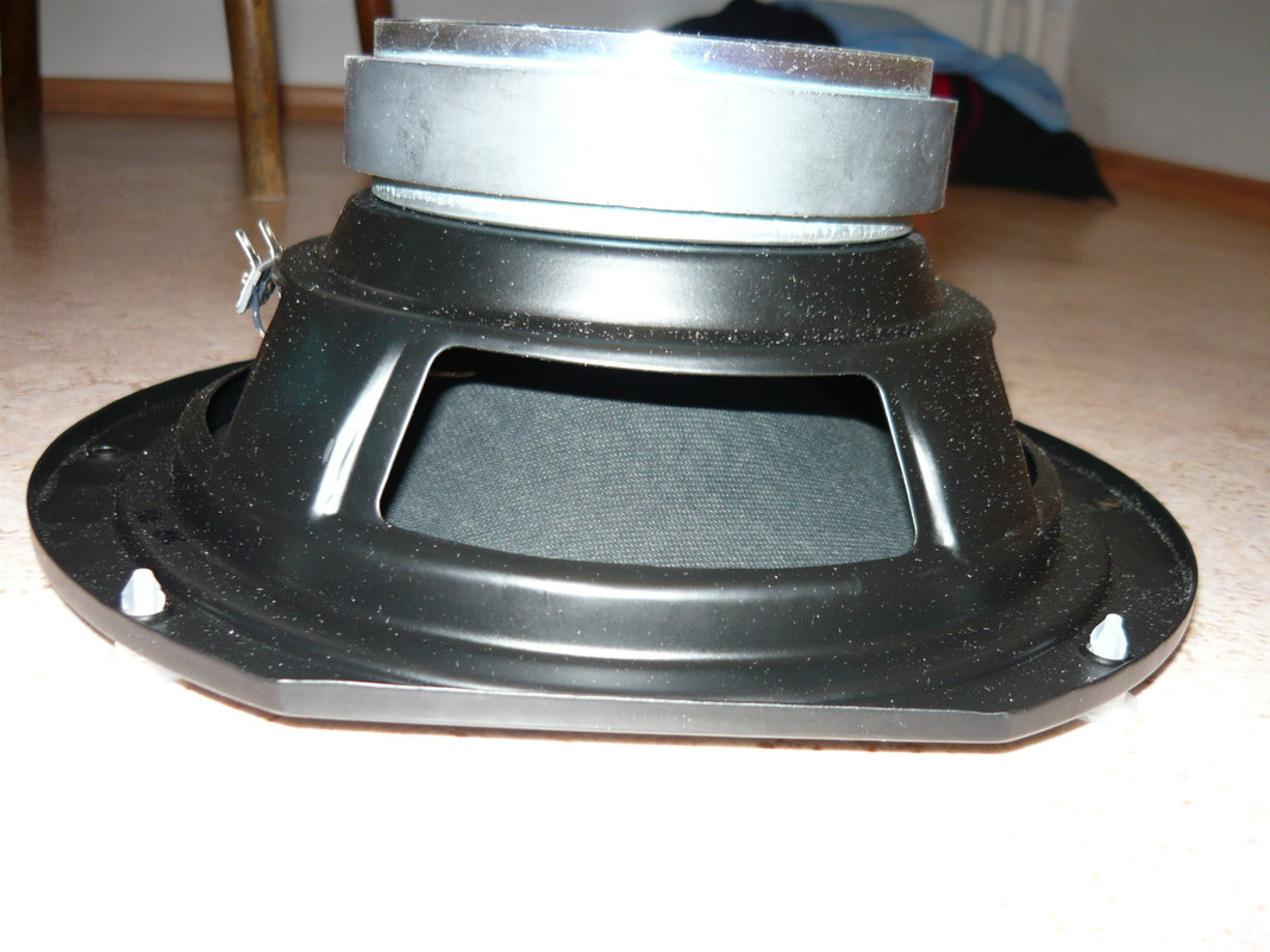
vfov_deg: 42.9
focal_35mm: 33
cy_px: 476
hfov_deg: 55.4
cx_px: 635
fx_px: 1211
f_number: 2.8
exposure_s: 1/30
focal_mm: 5.5
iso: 100
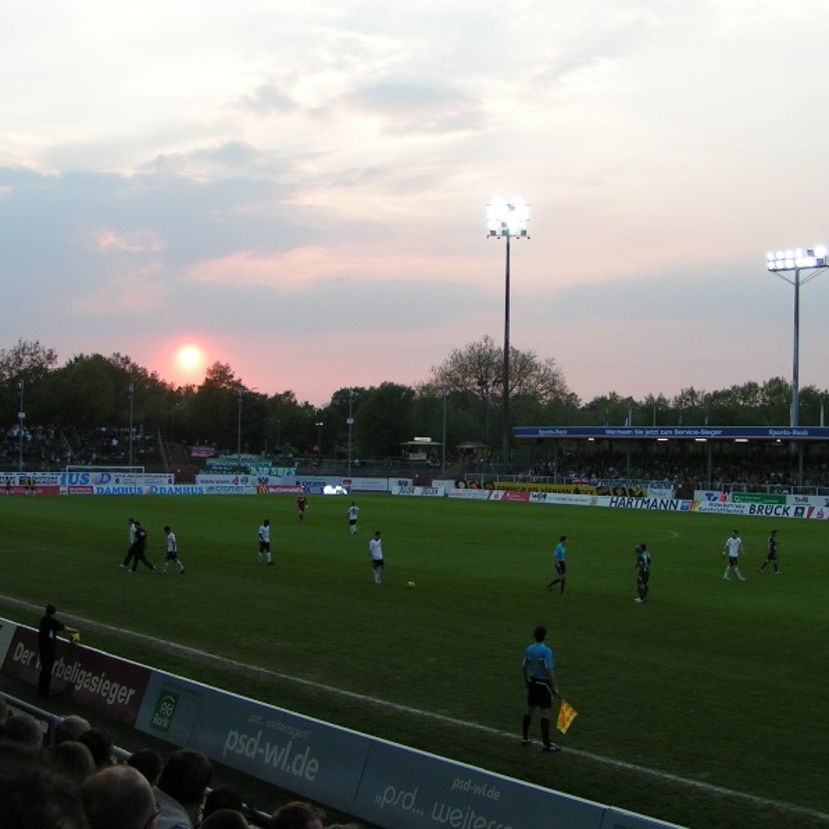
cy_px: 415
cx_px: 418
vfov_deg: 37.6
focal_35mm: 45
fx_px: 1219
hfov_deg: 37.6
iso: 50
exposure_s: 1/100
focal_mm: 5.8
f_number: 4.5
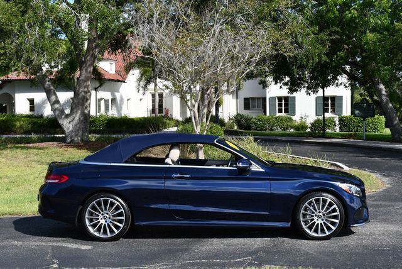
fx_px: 671
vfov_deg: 22.7
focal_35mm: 60
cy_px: 134
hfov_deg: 33.4
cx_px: 201
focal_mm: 30
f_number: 8
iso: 140
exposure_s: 1/250
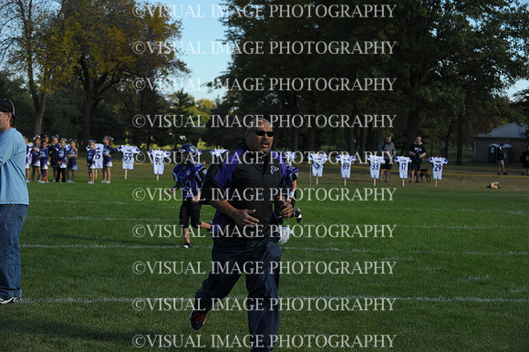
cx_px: 264
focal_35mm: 82
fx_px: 1204
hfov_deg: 24.8
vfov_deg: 16.6
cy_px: 176
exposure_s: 1/1000
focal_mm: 82
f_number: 6.3
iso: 400
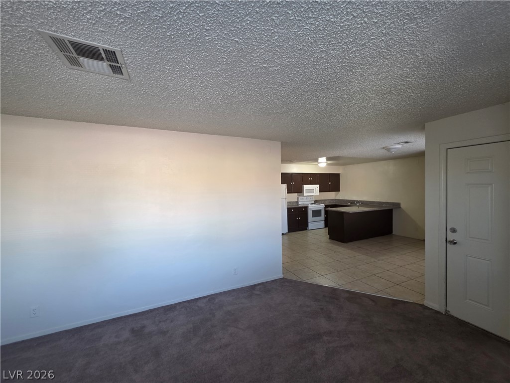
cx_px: 255
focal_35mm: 13
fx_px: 192
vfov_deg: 89.9
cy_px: 192
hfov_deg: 106.2
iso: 200
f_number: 1.9
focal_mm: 2.2
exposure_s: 1/60
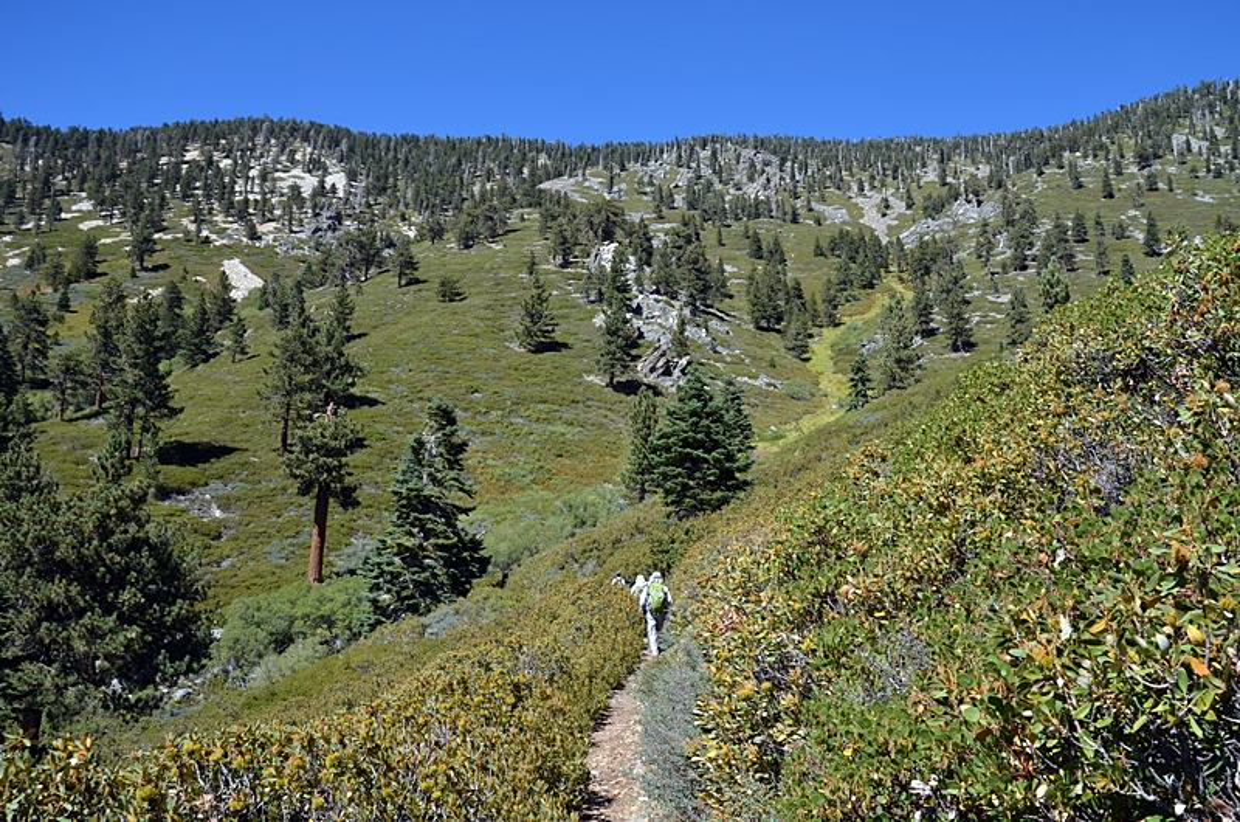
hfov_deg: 62.0
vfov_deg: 43.4
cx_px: 620
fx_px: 1031
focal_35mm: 30
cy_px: 411
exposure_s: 1/250
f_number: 8
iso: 100
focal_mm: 20
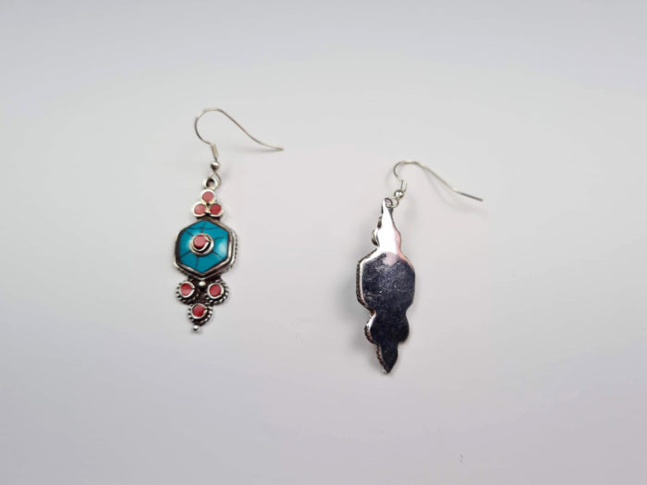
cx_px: 324
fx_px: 486
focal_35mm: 26
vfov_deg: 53.1
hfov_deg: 67.3
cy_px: 242
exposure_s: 1/256
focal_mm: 5.4
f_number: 1.8
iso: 50
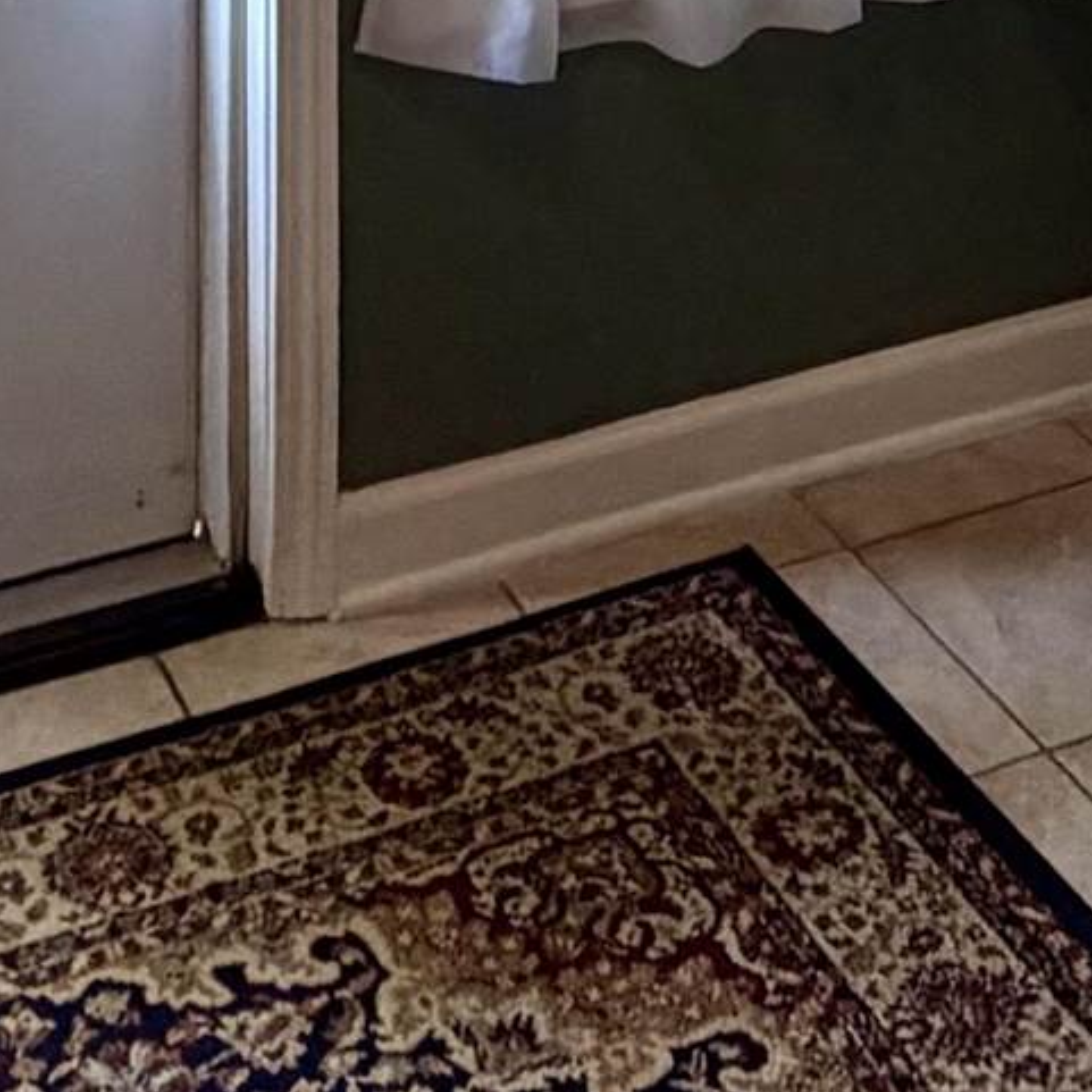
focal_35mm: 79
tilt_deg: +3.9
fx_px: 2820
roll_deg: +0.0
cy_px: -1251
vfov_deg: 15.8
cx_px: 563
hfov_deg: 21.9
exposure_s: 1/120
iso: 320
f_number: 2.2
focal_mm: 2.22
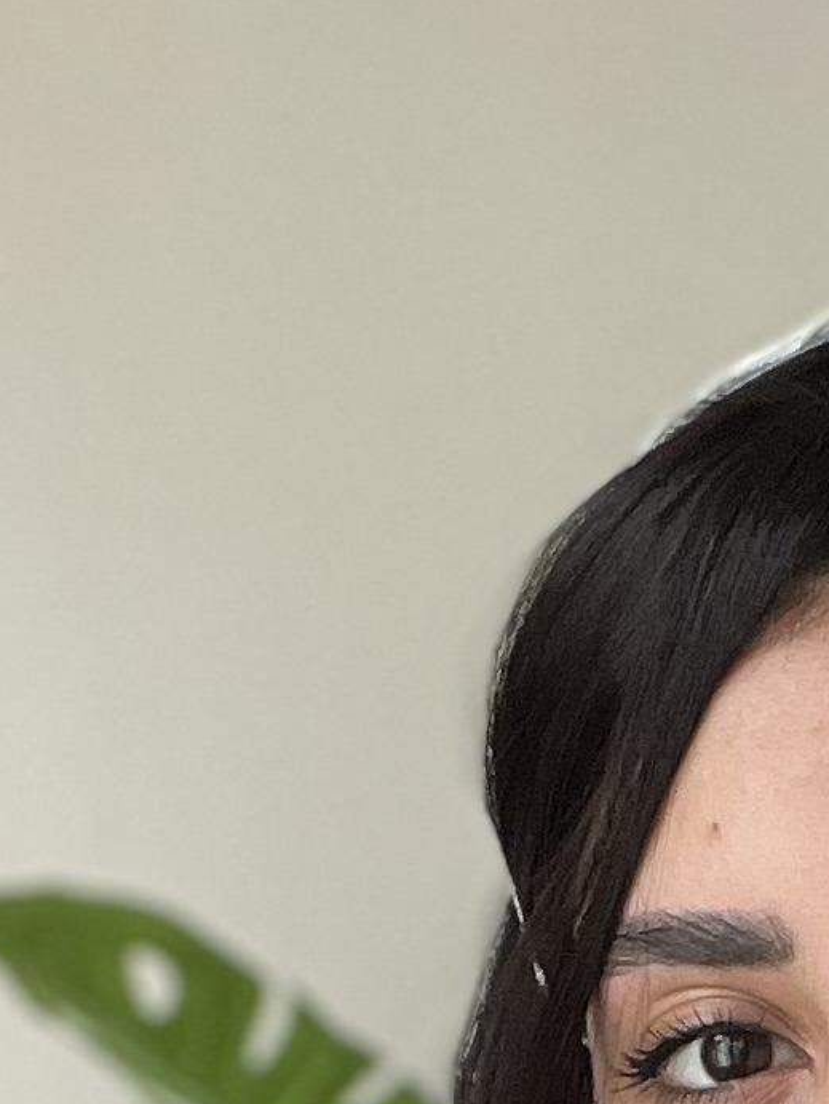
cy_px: 1847
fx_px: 4275
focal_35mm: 134
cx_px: 941
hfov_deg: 10.9
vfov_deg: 13.5
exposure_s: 1/60
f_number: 2.2
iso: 125
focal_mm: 2.71
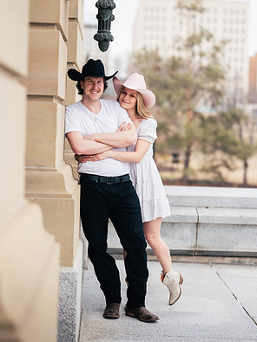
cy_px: 166
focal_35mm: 80
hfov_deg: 18.4
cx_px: 129
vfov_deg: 24.4
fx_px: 792
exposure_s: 1/1600
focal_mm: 73
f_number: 2
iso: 100
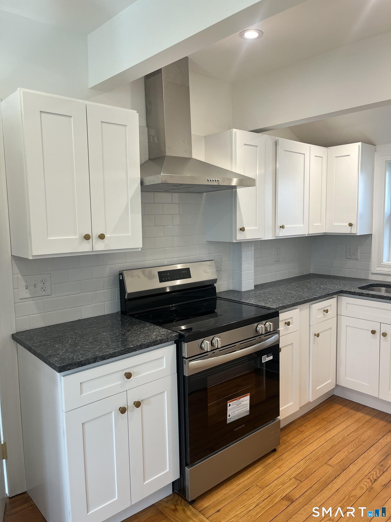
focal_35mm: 26
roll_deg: +1.5
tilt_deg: -8.1
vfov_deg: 67.3
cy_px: 261
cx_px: 196
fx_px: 392
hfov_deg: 53.1
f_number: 1.6
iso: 50
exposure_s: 1/120
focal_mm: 5.1
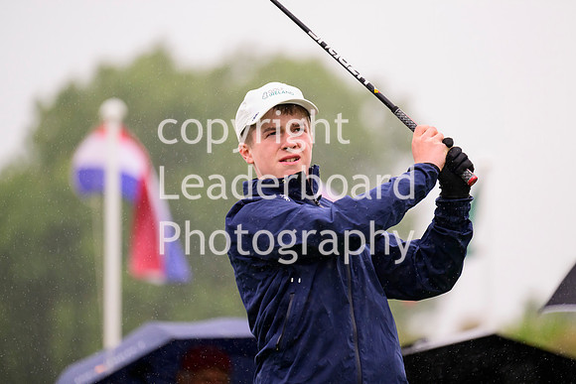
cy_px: 192
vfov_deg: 3.4
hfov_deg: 5.2
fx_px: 6401
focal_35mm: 400
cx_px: 288
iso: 2000
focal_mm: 400
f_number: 5.6
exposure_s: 1/2000
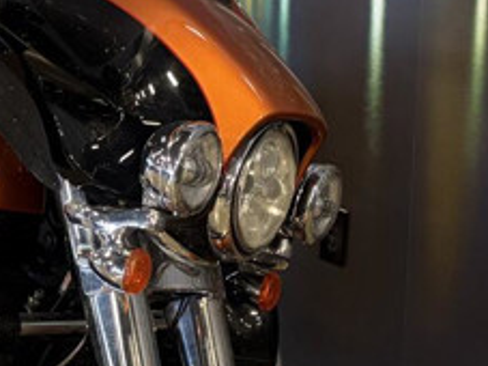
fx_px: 1719
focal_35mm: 122
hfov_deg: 16.0
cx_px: 91
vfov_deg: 12.1
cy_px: 222
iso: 250
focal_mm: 5.96
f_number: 1.6
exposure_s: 1/60
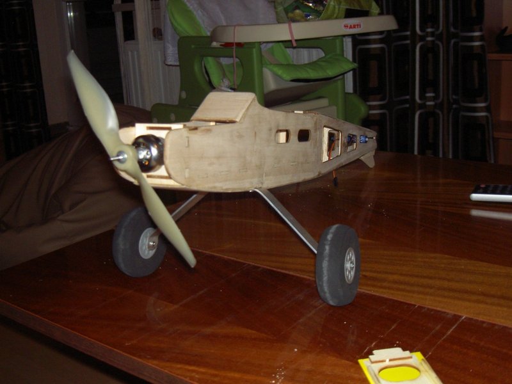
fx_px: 651
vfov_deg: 32.9
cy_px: 192
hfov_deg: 42.9
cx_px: 256
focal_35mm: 44
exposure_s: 1/60
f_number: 2.9
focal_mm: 9
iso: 200
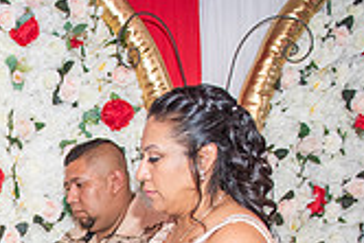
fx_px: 850
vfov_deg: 14.9
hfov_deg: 21.5
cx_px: -127
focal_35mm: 84
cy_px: 386
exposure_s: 1/160
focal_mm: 24
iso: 800
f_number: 3.2
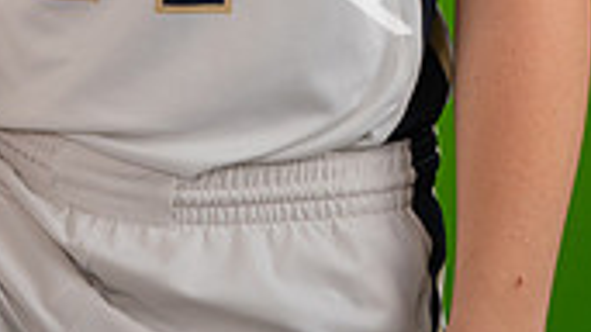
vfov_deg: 6.0
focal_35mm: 193
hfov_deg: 11.2
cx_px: 184
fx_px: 3023
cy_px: -505
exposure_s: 1/60
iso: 800
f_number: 20
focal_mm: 42
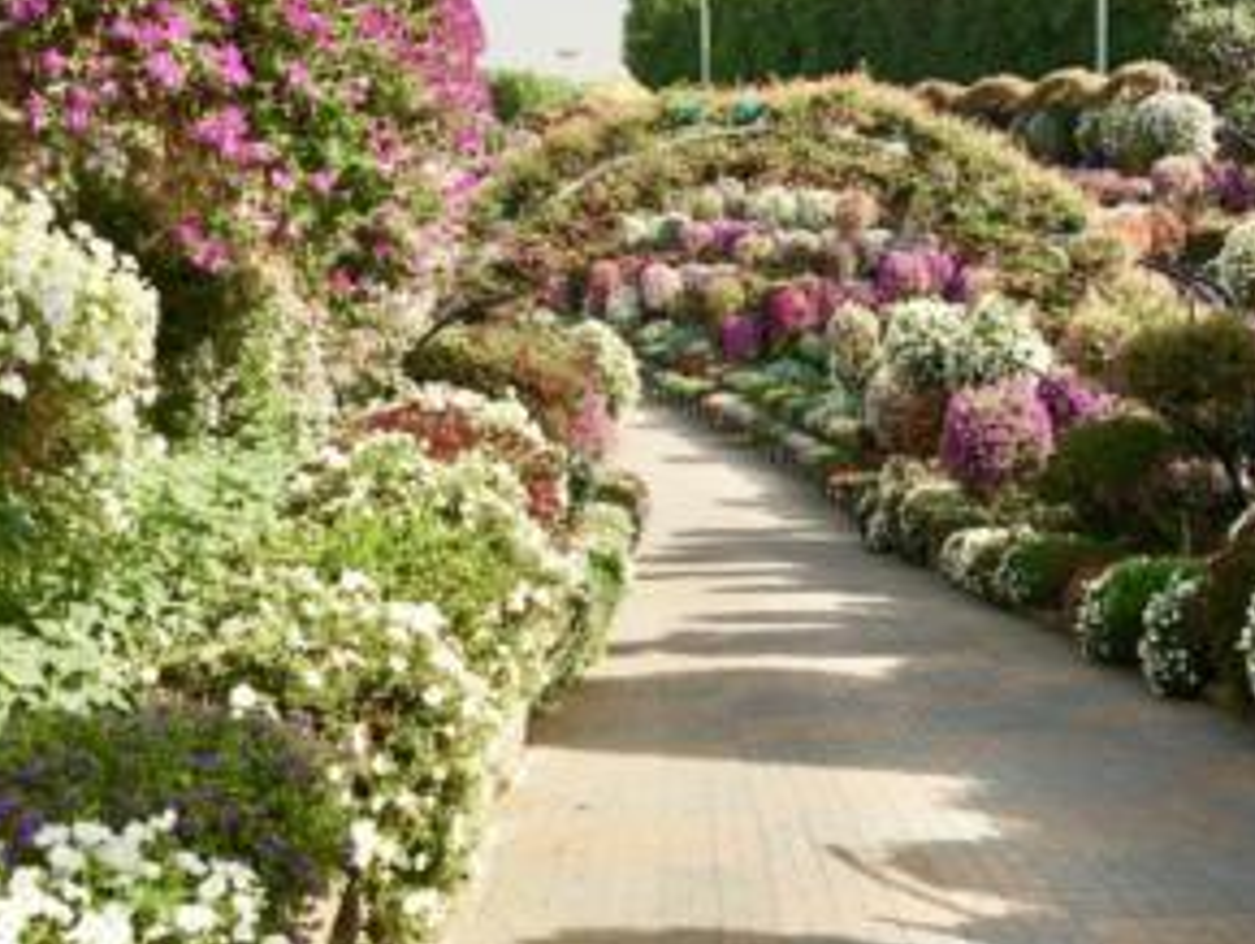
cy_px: 444
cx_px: 904
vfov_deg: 29.1
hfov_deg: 37.4
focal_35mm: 50
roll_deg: +0.9
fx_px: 1814
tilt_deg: -9.6
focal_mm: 4.15
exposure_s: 1/1115
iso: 25
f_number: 2.2
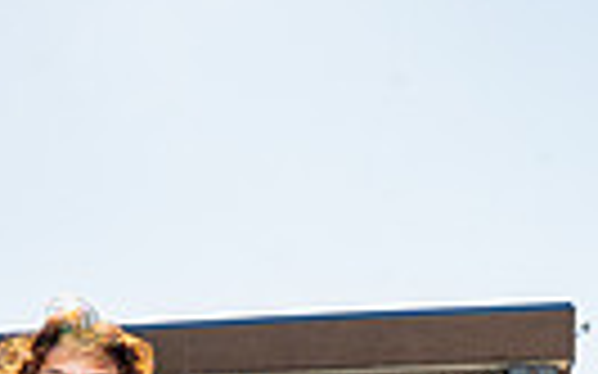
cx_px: 85
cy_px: 915
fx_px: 1515
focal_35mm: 93
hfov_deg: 21.9
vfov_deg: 11.5
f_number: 11
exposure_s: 1/250
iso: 320
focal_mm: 27
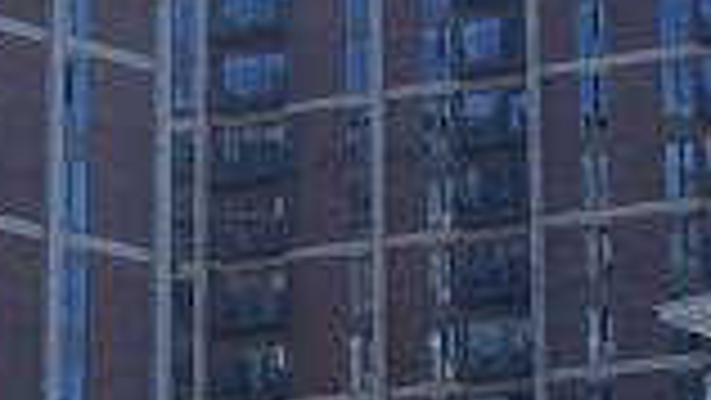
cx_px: 364
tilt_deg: +18.5
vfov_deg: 6.6
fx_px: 3470
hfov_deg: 11.7
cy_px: 306
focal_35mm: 184
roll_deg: -0.8
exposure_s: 1/4444
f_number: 1.8
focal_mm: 4.25
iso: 32
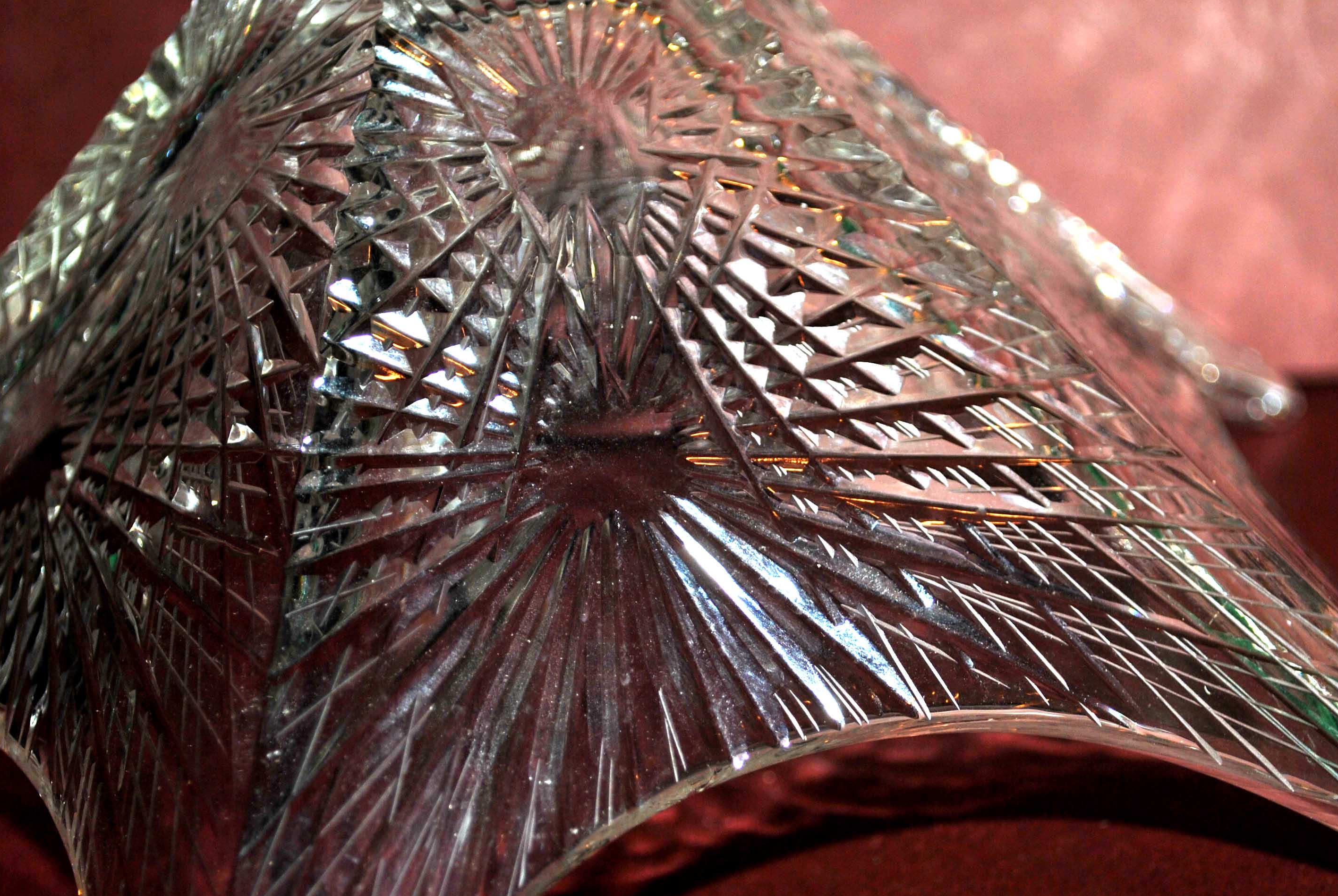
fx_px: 3052
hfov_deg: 24.7
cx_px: 784
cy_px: 537
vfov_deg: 16.7
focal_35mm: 82
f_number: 5.3
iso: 100
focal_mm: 40
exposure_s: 1/125
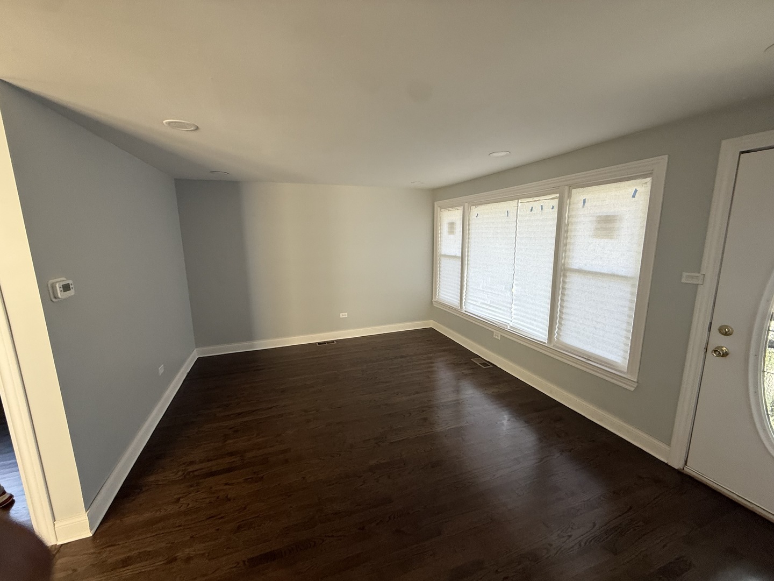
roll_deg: -1.0
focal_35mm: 14
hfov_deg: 102.1
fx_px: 313
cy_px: 290
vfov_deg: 85.7
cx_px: 387
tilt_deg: -10.2
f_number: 2.2
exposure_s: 1/99
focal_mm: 2.22
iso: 160
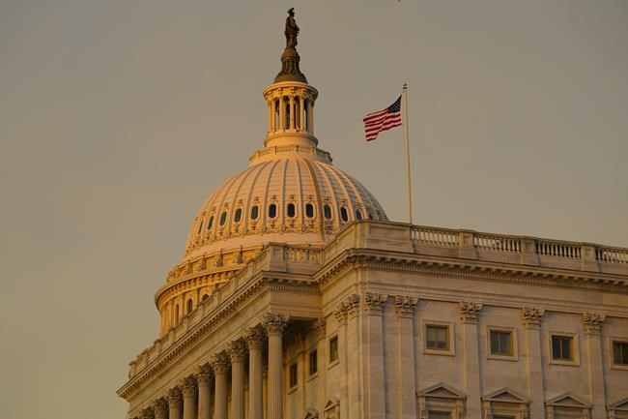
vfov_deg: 14.1
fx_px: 1692
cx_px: 314
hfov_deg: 21.0
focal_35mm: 97
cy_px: 210
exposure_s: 1/320
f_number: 4
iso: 400
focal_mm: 97
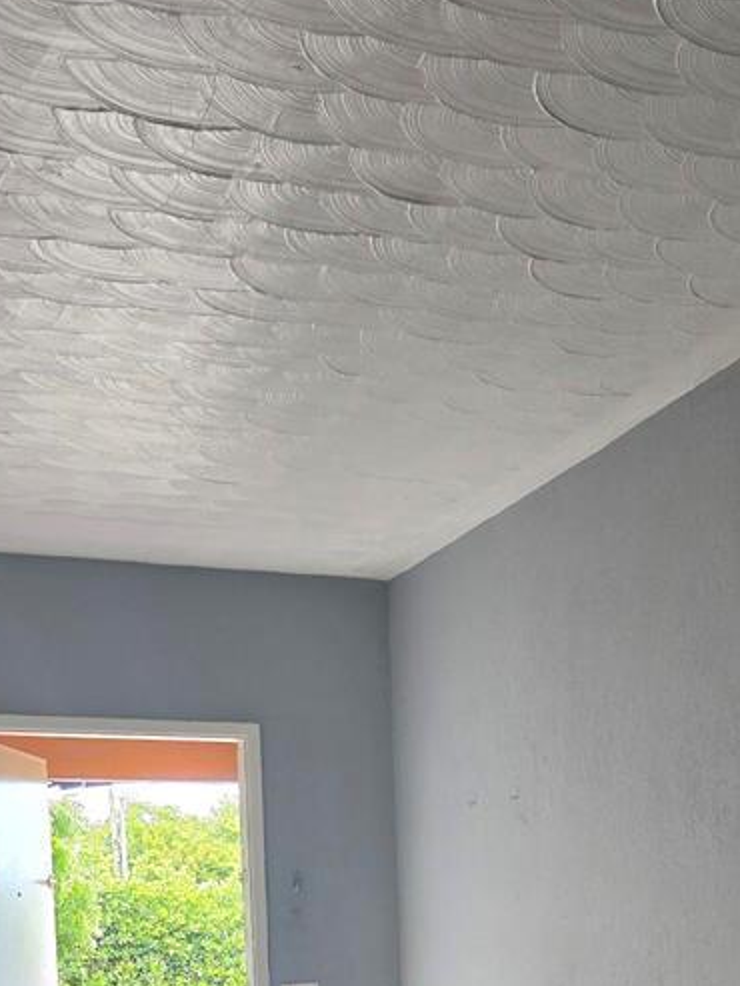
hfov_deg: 26.0
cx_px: 492
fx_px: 1595
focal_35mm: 56
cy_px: 1108
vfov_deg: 30.4
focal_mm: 6.3
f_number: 1.7
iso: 100
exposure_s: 1/120
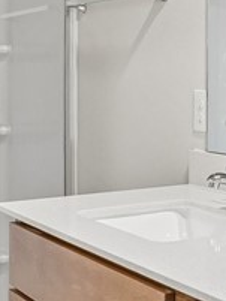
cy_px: 77
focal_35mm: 83
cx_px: 319
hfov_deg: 16.5
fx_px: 722
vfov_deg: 23.3
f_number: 9
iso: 400
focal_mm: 16
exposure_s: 1/10
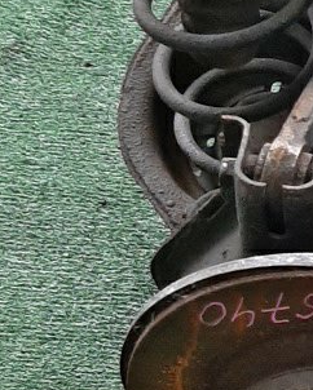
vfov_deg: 15.5
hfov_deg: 11.7
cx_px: 585
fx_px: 1400
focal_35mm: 121
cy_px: 404
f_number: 1.7
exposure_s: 1/50
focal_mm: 3.93
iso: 133
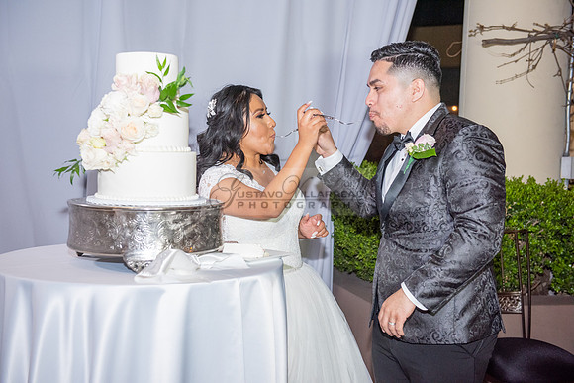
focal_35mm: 50
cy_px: 192
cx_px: 287
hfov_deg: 39.6
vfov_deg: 27.0
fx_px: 797
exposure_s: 1/160
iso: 1600
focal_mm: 50
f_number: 4
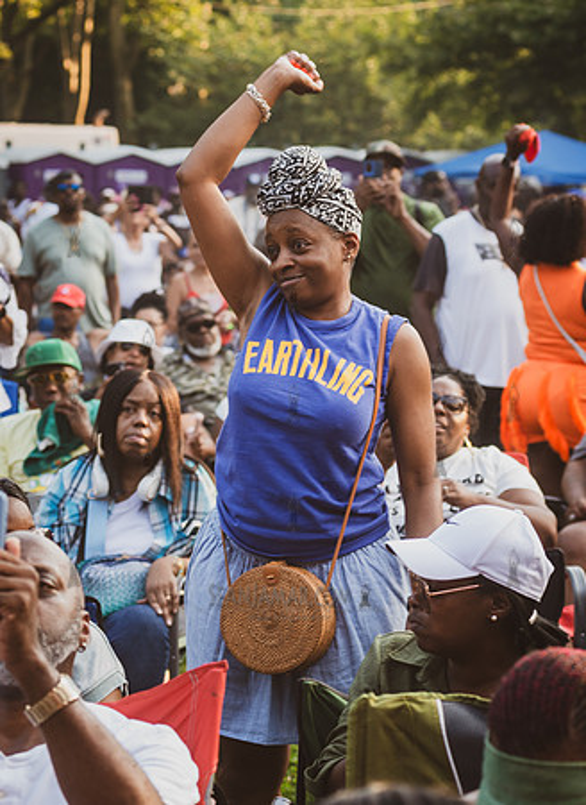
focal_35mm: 121
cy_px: 417
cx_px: 293
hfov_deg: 12.0
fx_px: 2777
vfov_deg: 16.5
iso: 500
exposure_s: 1/320
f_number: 4.5
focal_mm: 80
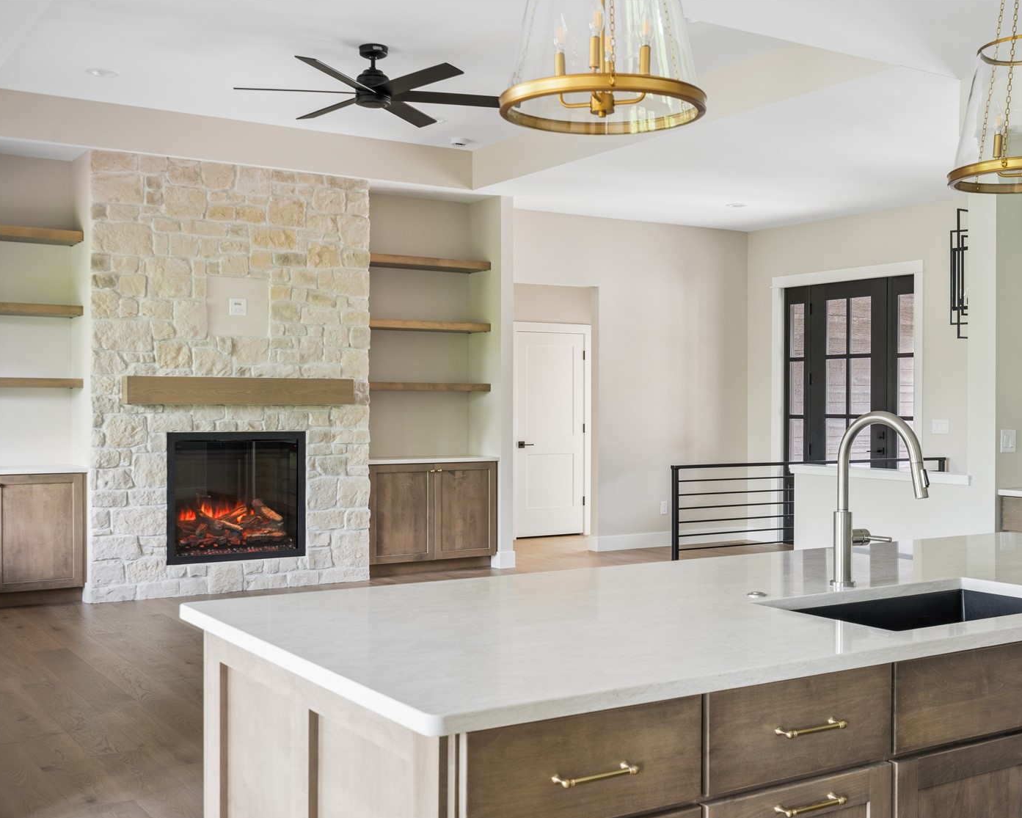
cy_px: 410
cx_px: 531
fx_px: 1210
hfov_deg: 45.8
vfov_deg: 37.3
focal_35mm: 40
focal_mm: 35
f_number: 9
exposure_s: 1/6
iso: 400
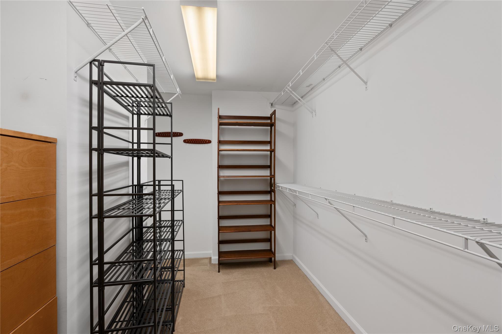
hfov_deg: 91.7
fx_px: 244
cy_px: 167
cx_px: 251
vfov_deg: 68.8
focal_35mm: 18
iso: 400
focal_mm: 17.5
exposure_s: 1/15
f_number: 9
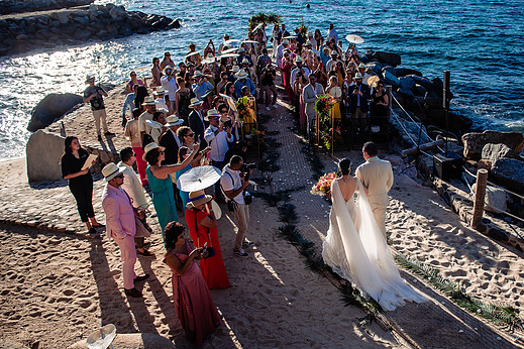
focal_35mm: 32
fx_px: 466
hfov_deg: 57.8
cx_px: 335
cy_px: 182
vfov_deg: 41.1
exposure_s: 1/3200
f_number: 3.5
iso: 200
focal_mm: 24
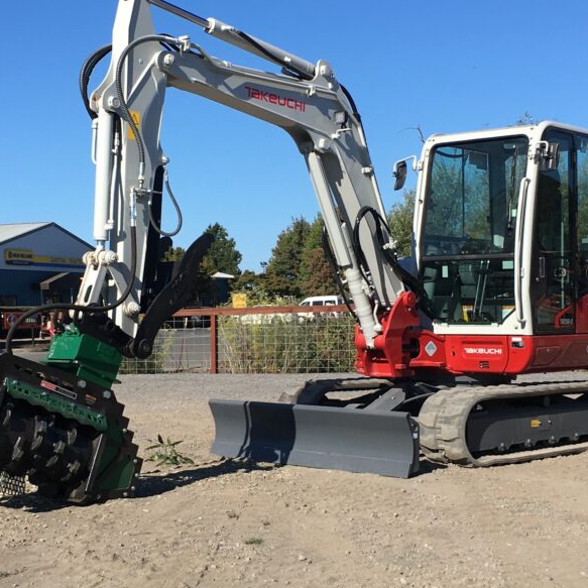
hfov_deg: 37.6
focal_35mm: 45
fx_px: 865
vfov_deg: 36.9
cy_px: 170
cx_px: 297
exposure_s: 1/1832
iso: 25
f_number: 2.2
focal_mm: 4.15
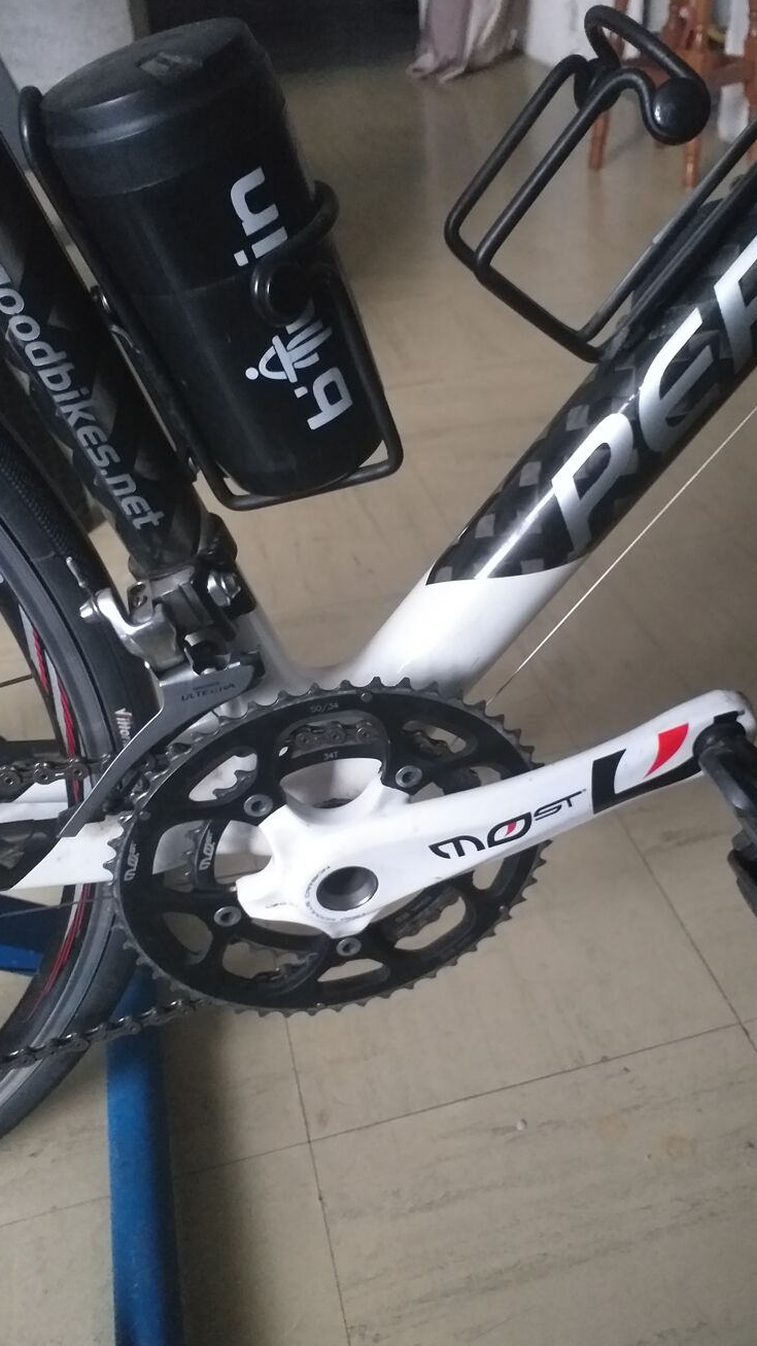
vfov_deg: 64.3
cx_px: 425
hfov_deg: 38.9
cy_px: 665
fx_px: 1071
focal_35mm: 30
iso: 400
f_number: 1.9
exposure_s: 1/20
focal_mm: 3.6
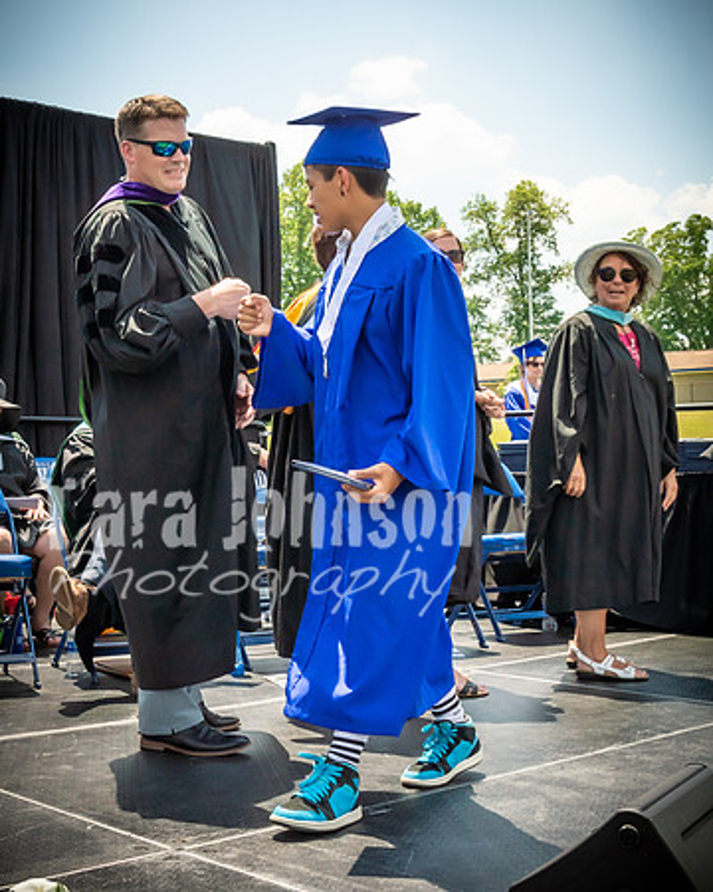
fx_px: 1338
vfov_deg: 36.8
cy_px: 407
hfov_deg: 29.3
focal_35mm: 51
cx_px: 161
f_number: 7.1
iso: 200
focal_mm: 17
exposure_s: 1/800
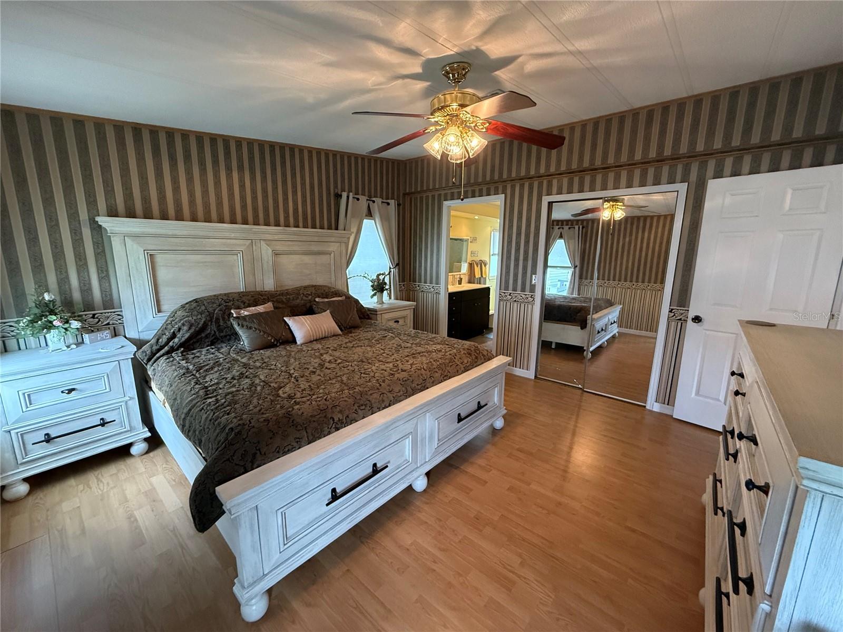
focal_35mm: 14
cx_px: 422
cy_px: 316
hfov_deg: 102.1
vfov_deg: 85.7
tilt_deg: -11.0
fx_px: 341
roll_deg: -0.6
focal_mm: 2.22
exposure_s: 1/120
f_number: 2.2
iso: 640
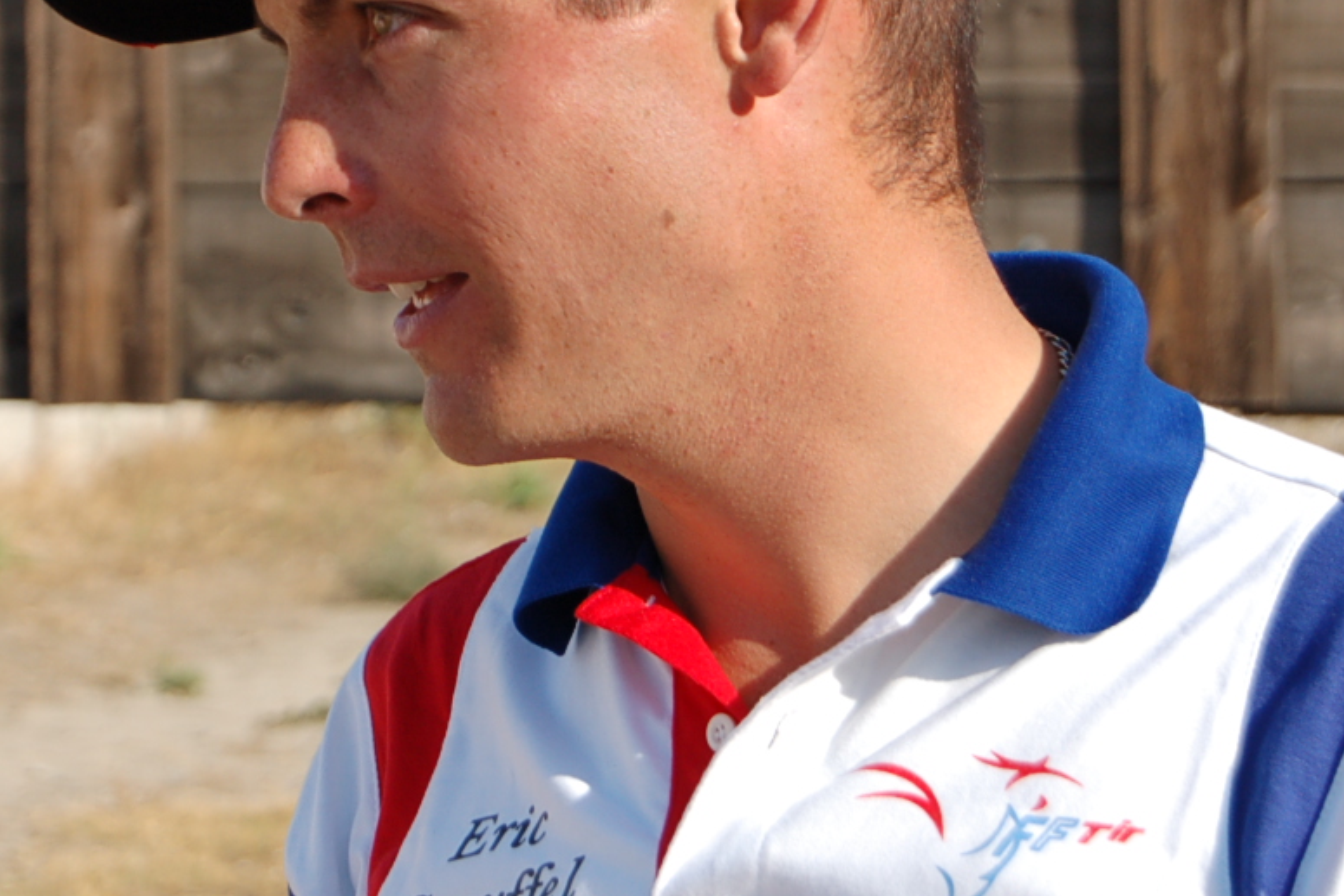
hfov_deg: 12.8
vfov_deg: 8.6
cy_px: 208
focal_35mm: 160
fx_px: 5973
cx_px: 409
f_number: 5.6
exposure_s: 1/640
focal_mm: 55
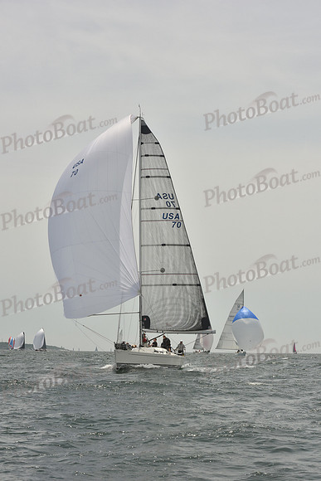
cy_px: 240
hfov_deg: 19.5
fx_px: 936
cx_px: 160
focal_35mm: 70
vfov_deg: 28.8
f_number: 14
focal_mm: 70
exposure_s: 1/1000
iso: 400
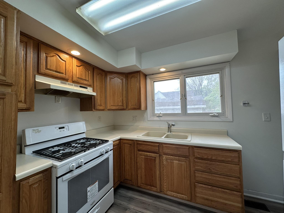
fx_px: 115
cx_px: 142
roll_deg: +1.2
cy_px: 106
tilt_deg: +2.5
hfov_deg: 102.1
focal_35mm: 14
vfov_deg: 85.7
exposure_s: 1/120
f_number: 2.2
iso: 80
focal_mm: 2.22
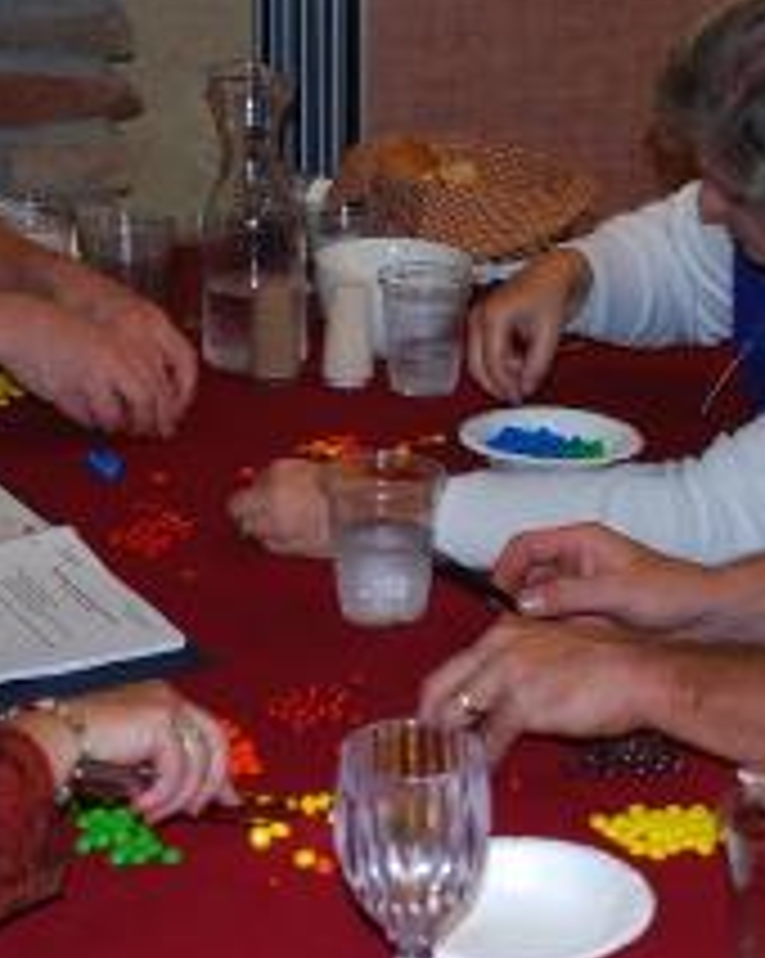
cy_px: 495
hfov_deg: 16.1
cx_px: 486
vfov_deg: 20.2
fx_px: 2692
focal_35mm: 95
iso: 200
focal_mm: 32
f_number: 4.8
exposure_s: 1/60
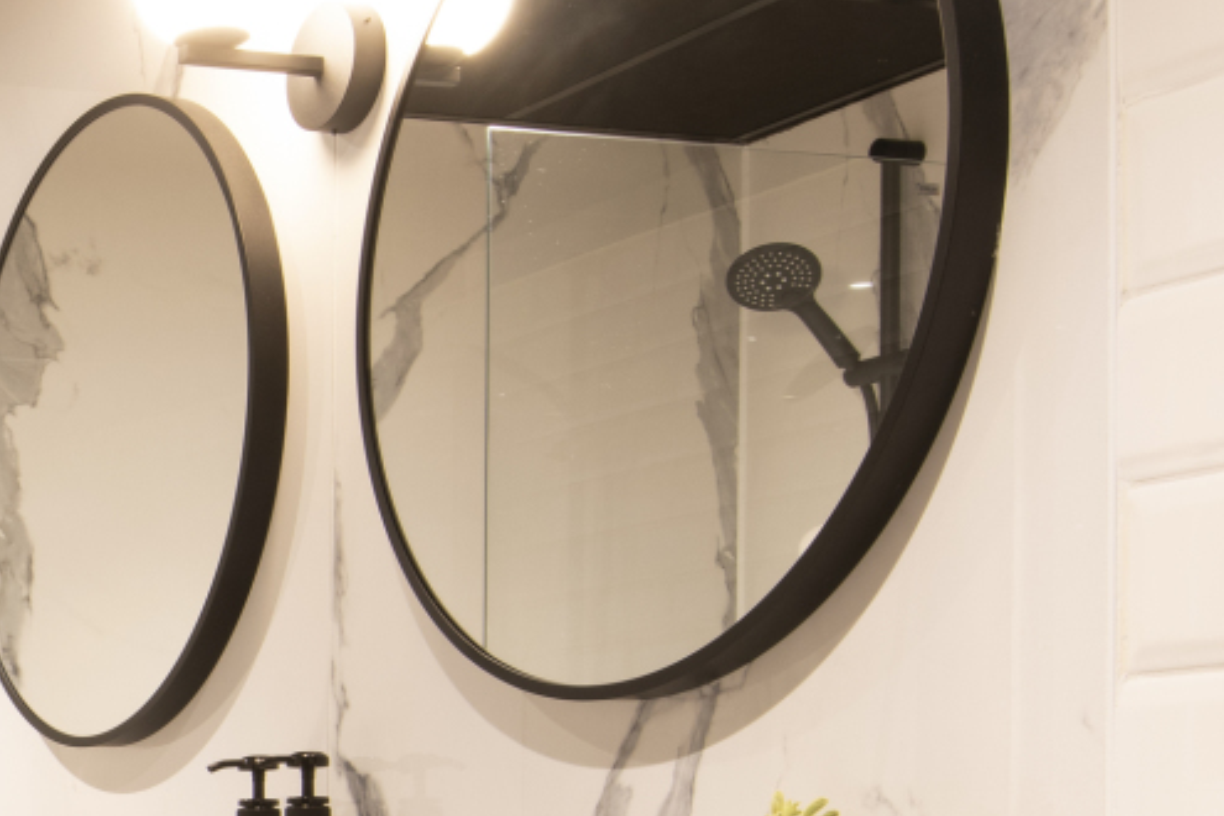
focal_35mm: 77
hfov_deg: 22.8
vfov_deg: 17.1
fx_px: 2618
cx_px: -457
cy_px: 926
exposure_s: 8
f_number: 14
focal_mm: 19
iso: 125
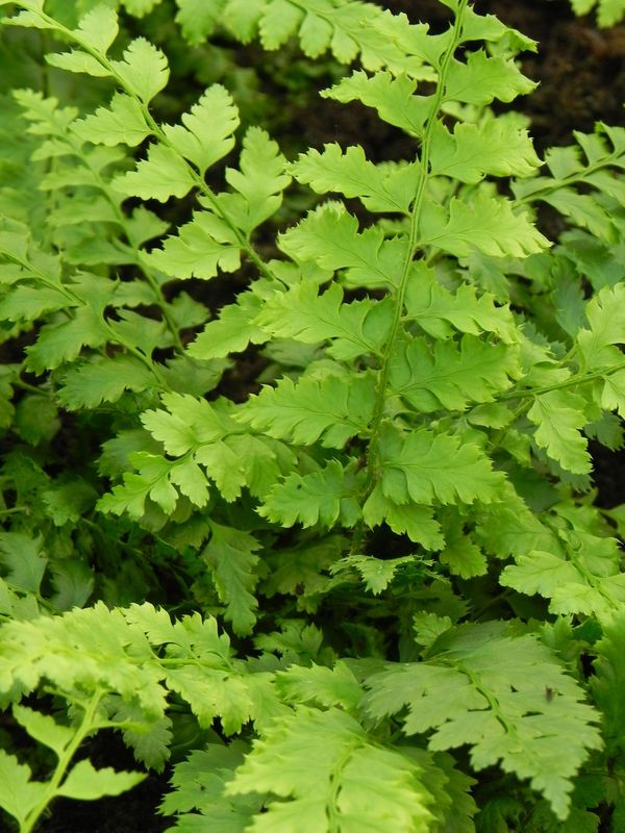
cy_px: 416
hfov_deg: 10.3
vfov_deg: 13.7
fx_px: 3467
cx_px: 312
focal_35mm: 144
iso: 160
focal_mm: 25.7
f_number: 5
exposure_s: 1/25
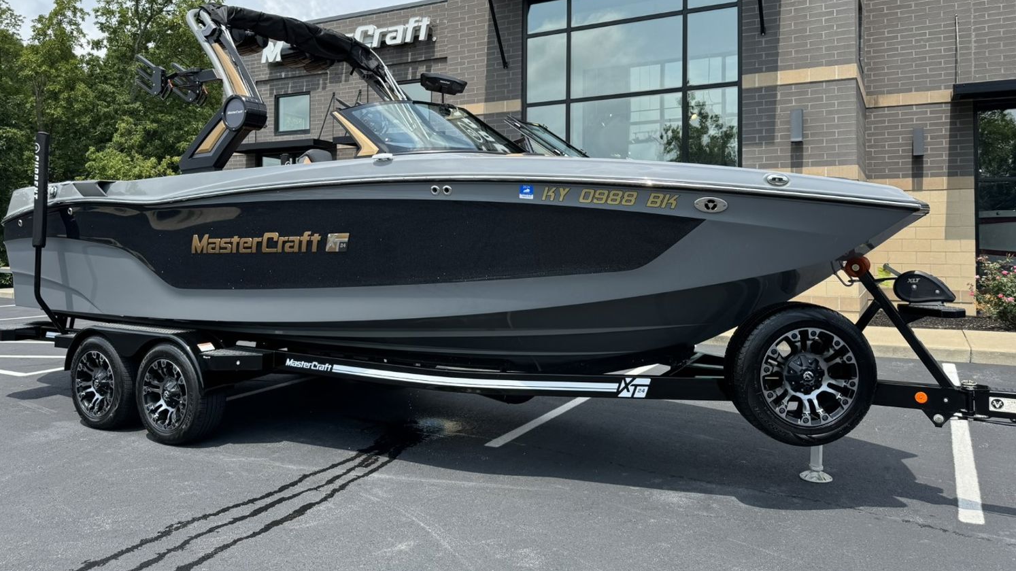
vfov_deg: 41.2
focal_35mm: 28
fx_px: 754
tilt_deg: +1.3
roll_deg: -0.4
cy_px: 216
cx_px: 473
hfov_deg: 67.8
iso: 80
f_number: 1.78
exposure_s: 1/2252
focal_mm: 6.76
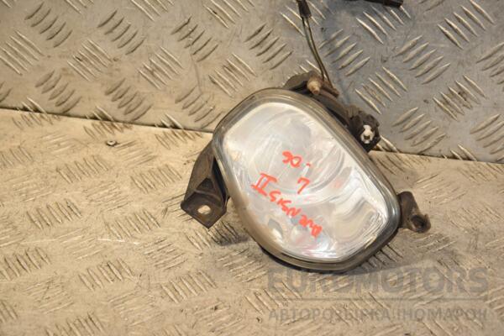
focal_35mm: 99
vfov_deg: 13.8
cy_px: 168
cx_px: 252
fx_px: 1386
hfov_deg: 20.6
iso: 800
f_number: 5.6
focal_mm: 66
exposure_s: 1/200
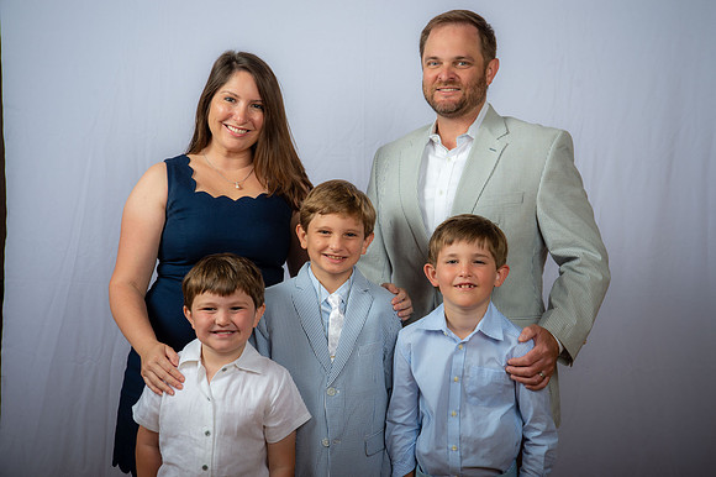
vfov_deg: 20.9
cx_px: 358
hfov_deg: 31.0
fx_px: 1292
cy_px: 238
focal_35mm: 65
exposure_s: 1/200
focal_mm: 65
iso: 250
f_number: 6.3
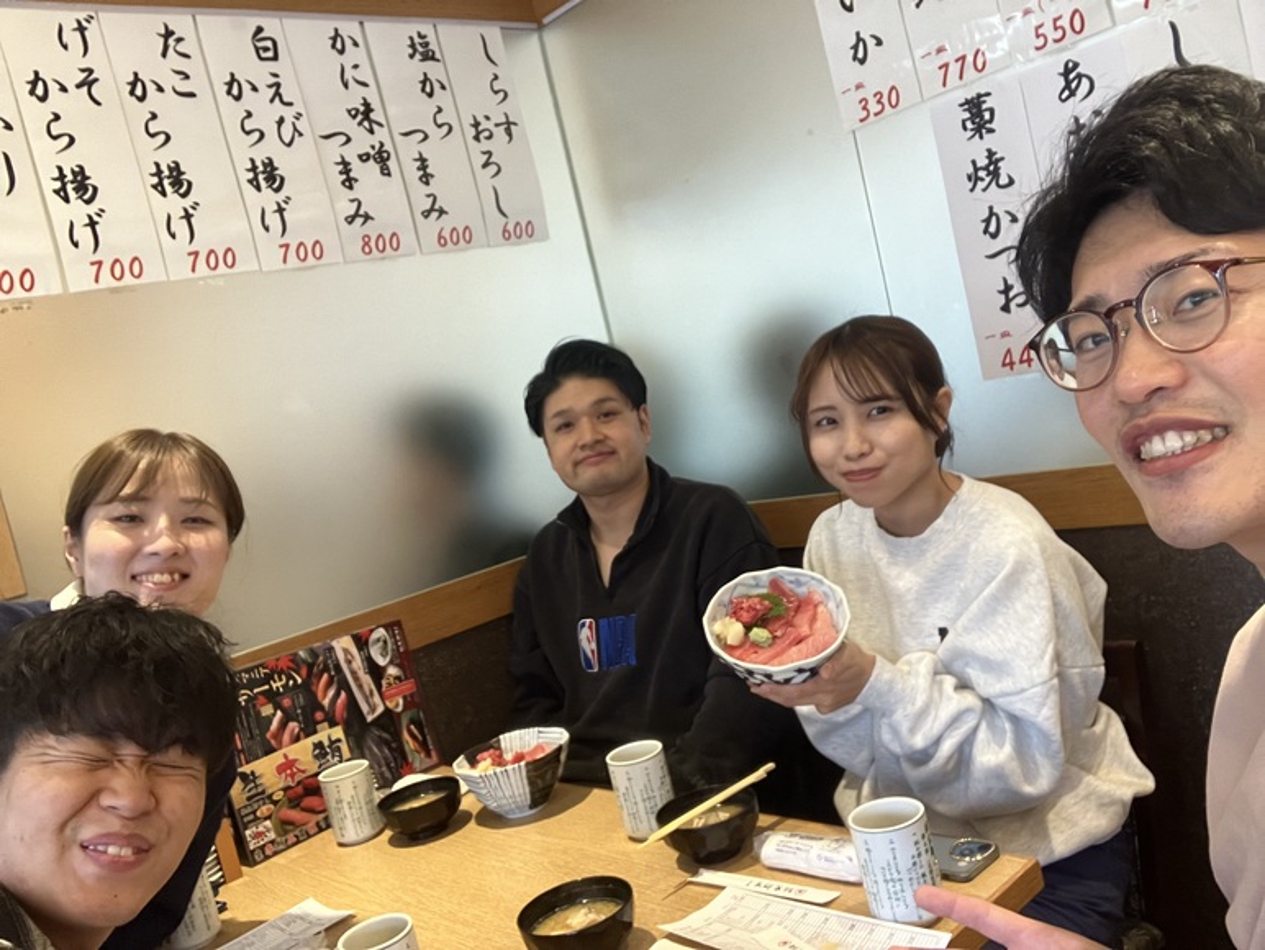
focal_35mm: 32
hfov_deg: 56.8
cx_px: 632
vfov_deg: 44.2
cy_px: 475
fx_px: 1170
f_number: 2.2
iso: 200
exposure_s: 1/50
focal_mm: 2.87
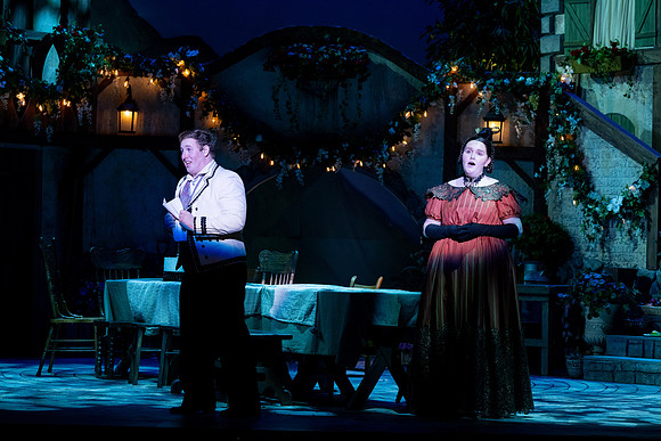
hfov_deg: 20.4
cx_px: 330
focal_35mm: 100
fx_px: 1836
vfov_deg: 13.7
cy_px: 220
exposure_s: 1/160
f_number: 5.6
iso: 1000
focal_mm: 100
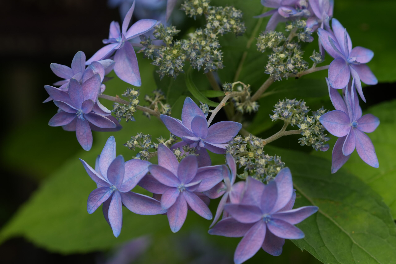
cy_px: 132
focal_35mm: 100
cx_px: 198
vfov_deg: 13.7
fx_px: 1100
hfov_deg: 20.4
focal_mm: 100
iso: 640
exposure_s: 1/500
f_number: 5.6
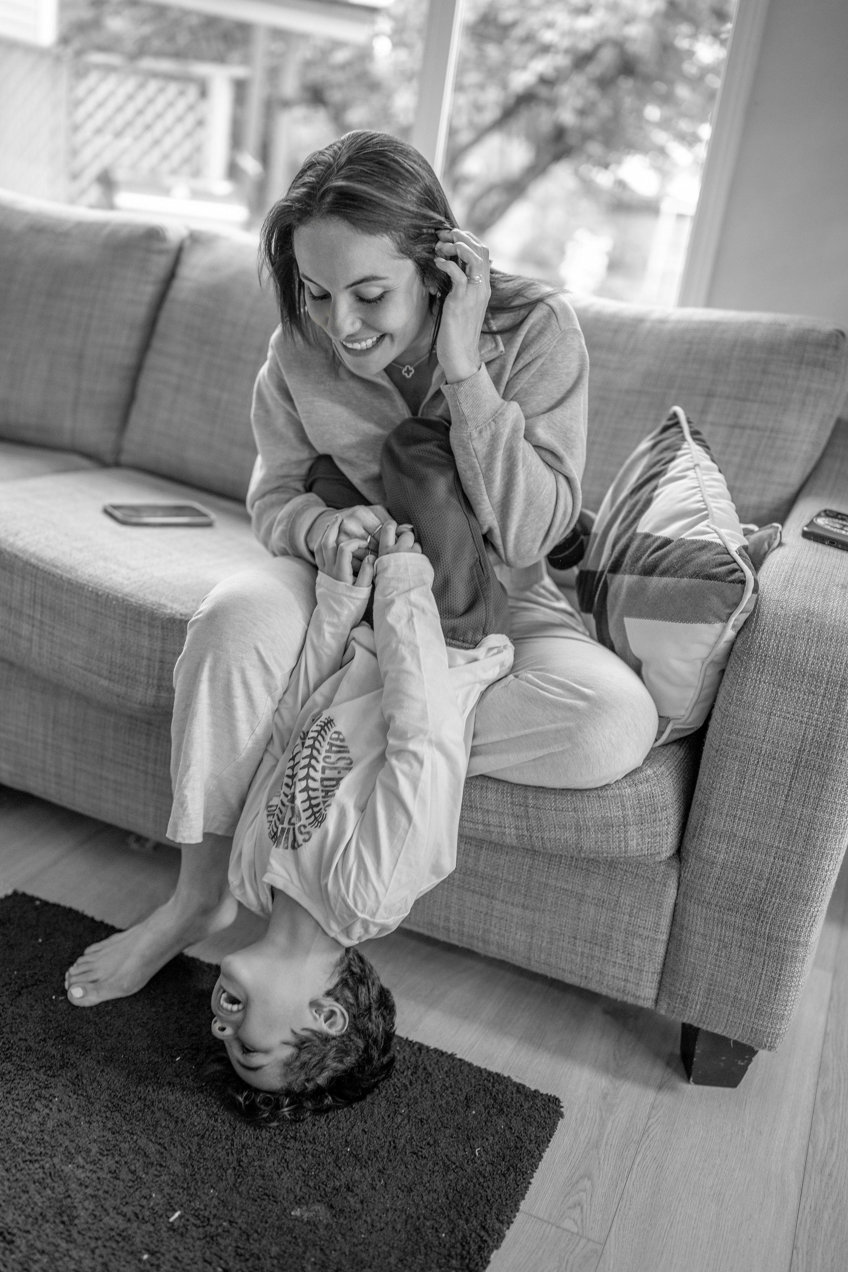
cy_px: 636
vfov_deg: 54.4
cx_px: 424
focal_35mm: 35
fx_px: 1237
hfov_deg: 37.9
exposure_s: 1/160
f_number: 1.6
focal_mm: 35
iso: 800
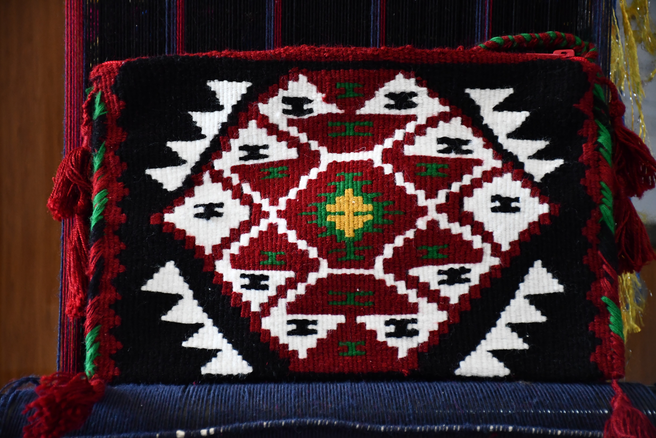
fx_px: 2314
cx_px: 328
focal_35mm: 127
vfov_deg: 10.8
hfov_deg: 16.1
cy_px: 219
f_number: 5.3
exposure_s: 1/125
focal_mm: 85
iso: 2500
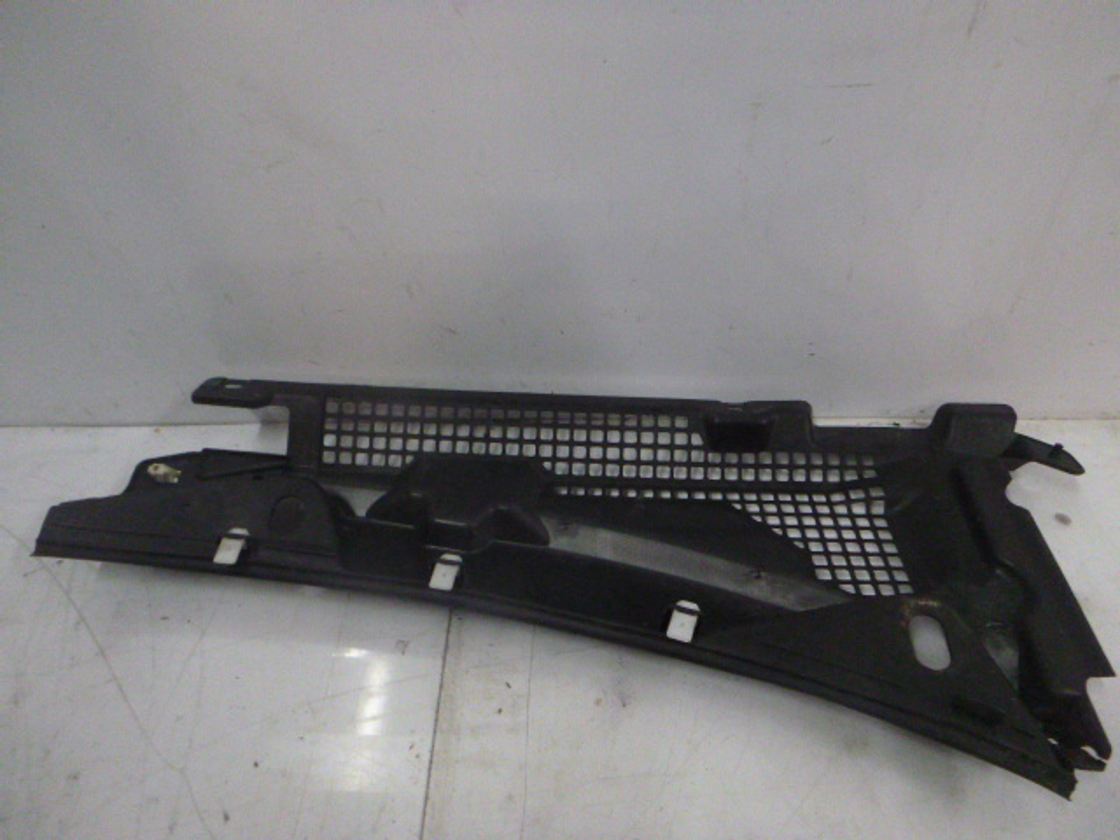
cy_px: 420
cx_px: 560
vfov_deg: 54.9
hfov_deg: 69.4
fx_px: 809
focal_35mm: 25
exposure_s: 1/30
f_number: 3.9
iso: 800
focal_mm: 4.5
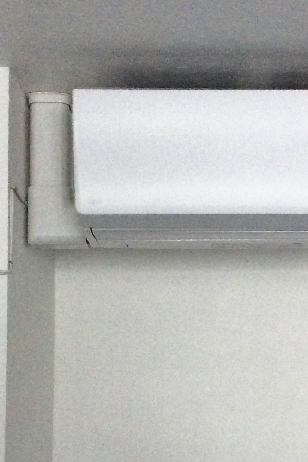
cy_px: 274
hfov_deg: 21.8
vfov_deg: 32.3
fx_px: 796
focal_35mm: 62
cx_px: 217
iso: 200
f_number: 2.4
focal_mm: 3.3
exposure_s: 1/24
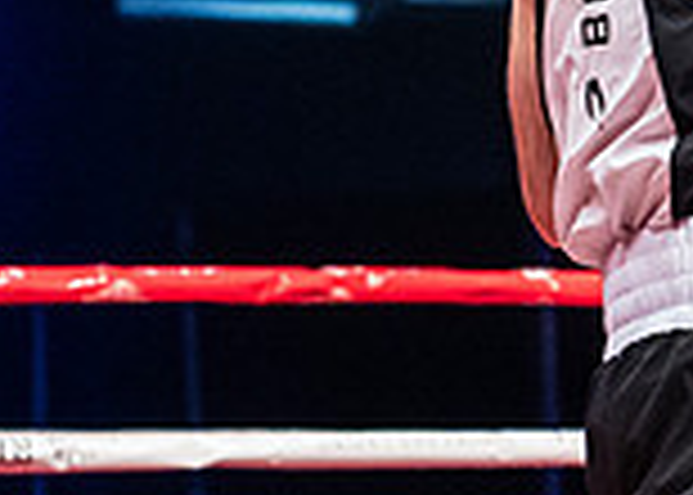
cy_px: 249
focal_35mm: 220
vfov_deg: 6.5
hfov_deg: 8.5
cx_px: 1516
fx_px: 4330
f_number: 2.8
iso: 4000
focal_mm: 50
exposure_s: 1/1000
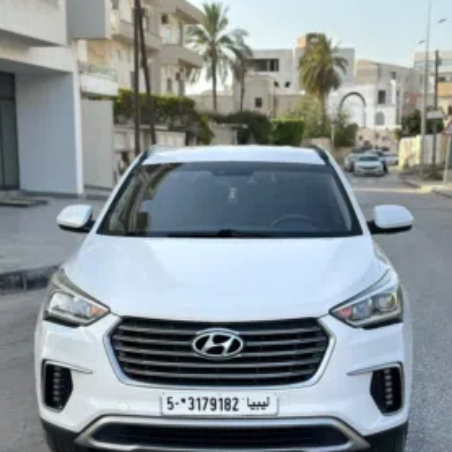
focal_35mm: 61
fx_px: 901
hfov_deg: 28.2
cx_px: 224
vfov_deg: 27.9
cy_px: 317
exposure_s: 1/1212
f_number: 1.78
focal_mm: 6.86
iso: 80
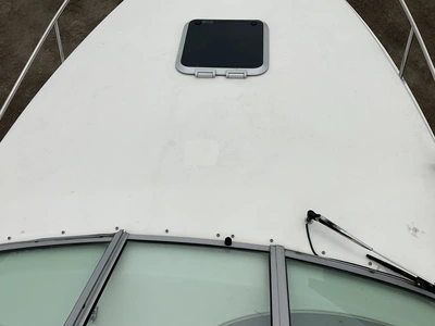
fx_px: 364
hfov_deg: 61.7
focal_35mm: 29
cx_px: 218
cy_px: 163
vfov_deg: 48.2
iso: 25
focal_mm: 3
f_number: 1.8
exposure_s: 1/5263
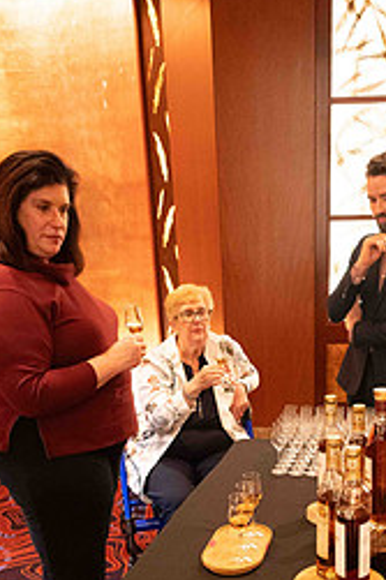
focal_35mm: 43
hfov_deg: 30.8
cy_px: 485
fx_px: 692
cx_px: 272
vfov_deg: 42.8
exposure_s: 1/60
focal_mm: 24
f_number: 4
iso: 6400
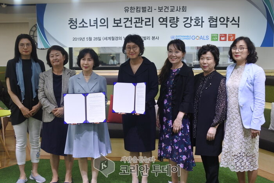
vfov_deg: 31.2
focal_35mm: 43
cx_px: 137
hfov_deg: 45.4
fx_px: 327
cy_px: 92
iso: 160
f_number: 4.5
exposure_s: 1/10
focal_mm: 16.1
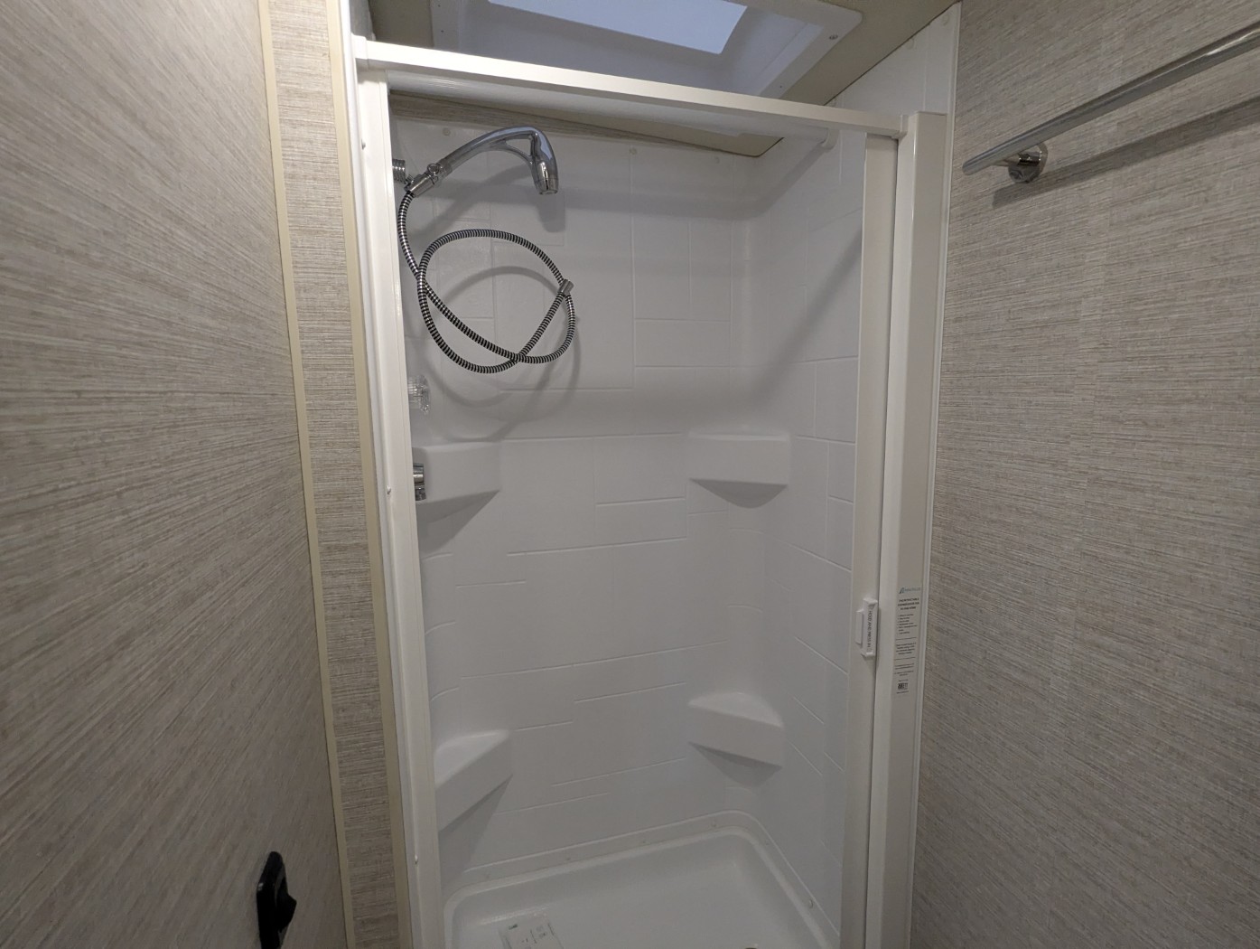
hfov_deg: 94.4
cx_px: 630
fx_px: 583
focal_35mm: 16
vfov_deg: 78.2
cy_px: 474
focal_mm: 2.35
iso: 415
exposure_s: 1/164
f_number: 2.2
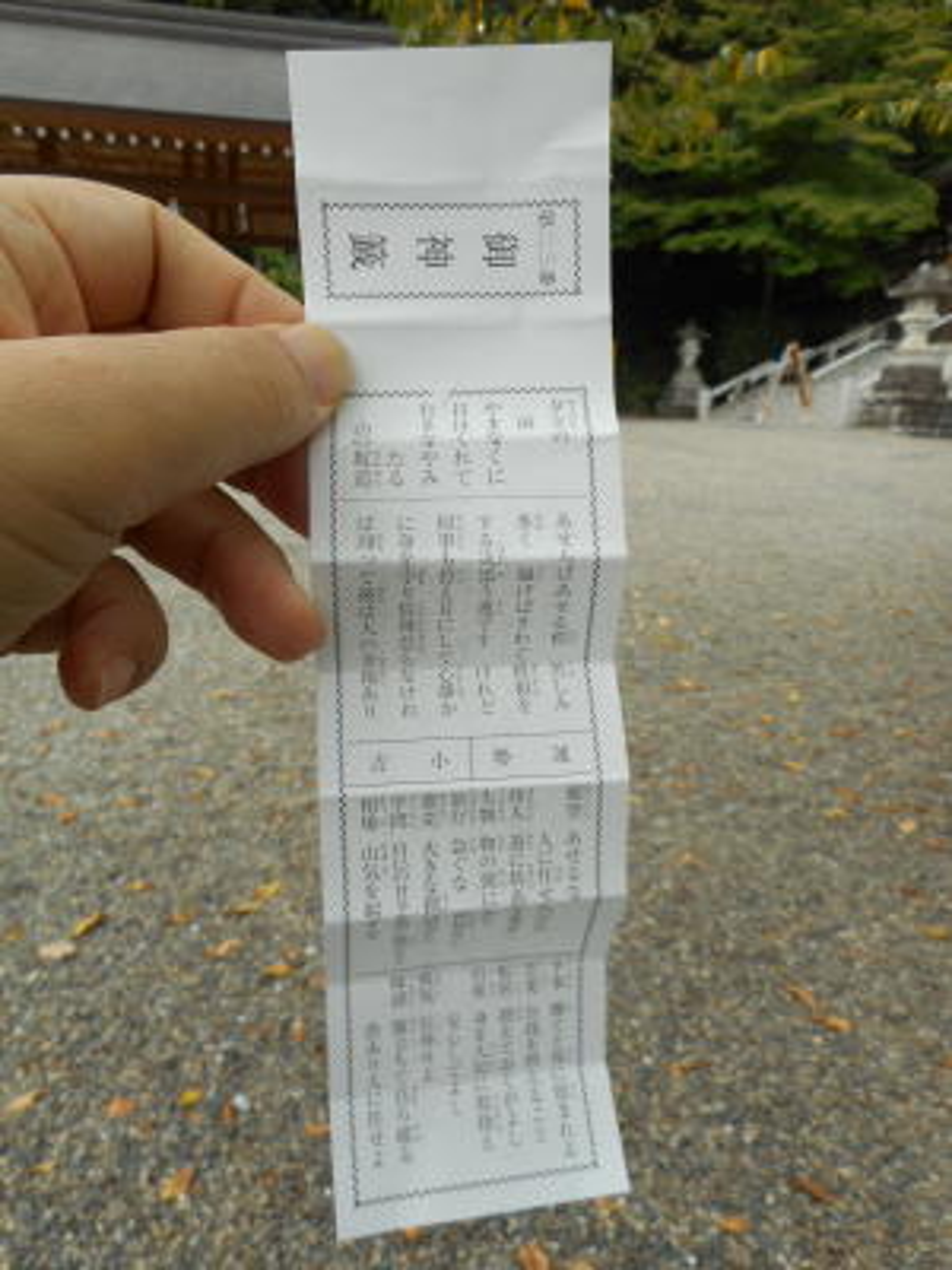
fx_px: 917
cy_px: 635
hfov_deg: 54.9
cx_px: 476
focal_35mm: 25
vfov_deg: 69.4
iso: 80
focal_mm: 4.5
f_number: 3.7
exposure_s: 1/40
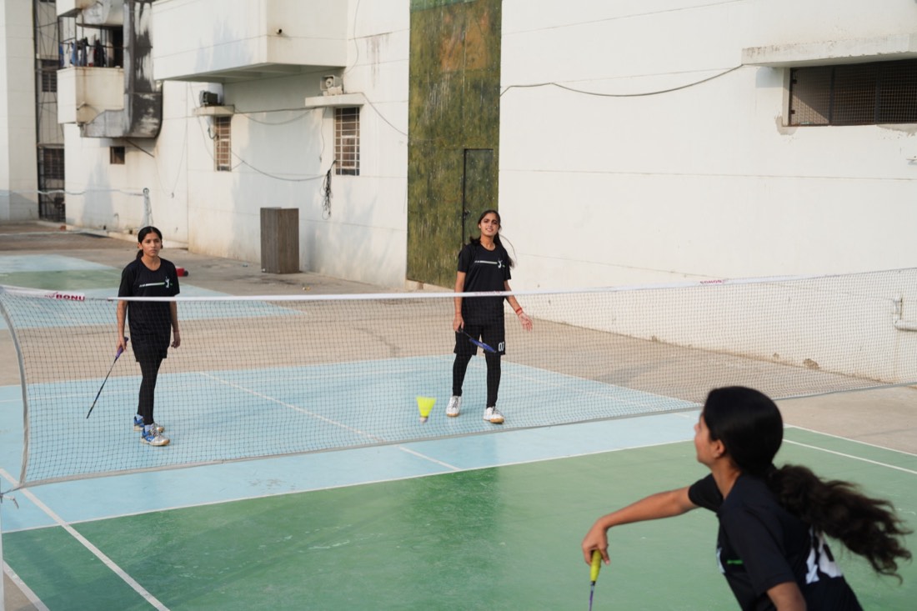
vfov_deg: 27.0
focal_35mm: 50
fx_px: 1273
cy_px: 306
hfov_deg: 39.6
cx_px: 458
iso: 160
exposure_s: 1/1250
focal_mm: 50
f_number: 3.5
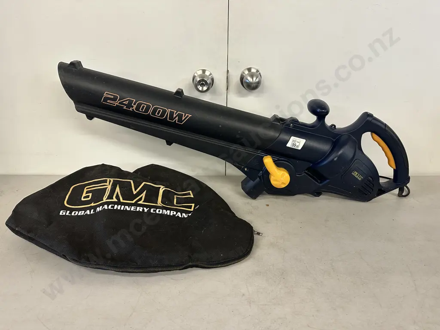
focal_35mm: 24
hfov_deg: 71.6
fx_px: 305
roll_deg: -0.9
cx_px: 220
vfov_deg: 56.8
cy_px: 165
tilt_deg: -23.6
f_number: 1.78
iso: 200
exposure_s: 1/100
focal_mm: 6.86
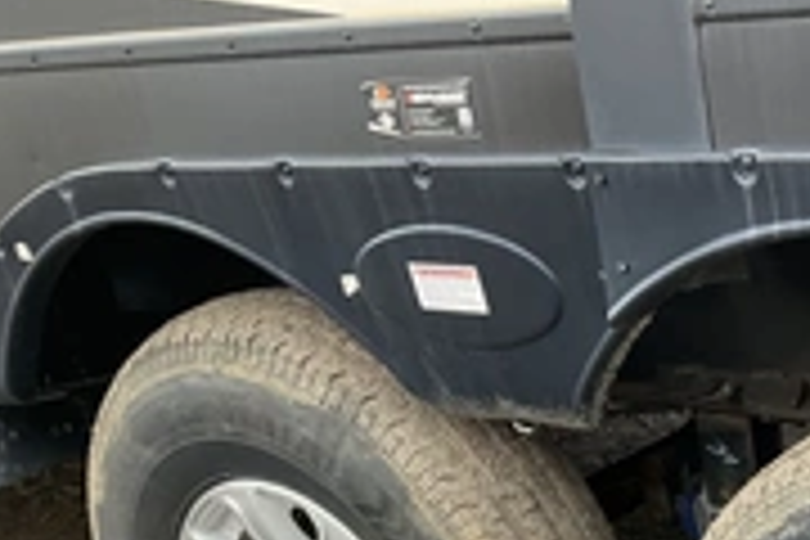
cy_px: 666
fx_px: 1507
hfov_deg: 27.9
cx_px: 855
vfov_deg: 19.1
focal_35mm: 67
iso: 64
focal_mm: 3
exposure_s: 1/122
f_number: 1.8
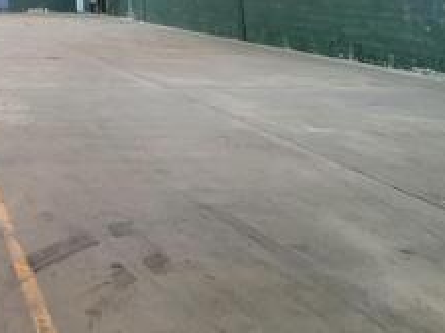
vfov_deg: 29.7
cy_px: -106
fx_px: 488
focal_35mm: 38
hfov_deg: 38.9
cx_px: -61
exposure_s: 1/24
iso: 400
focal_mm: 1.74
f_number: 2.2
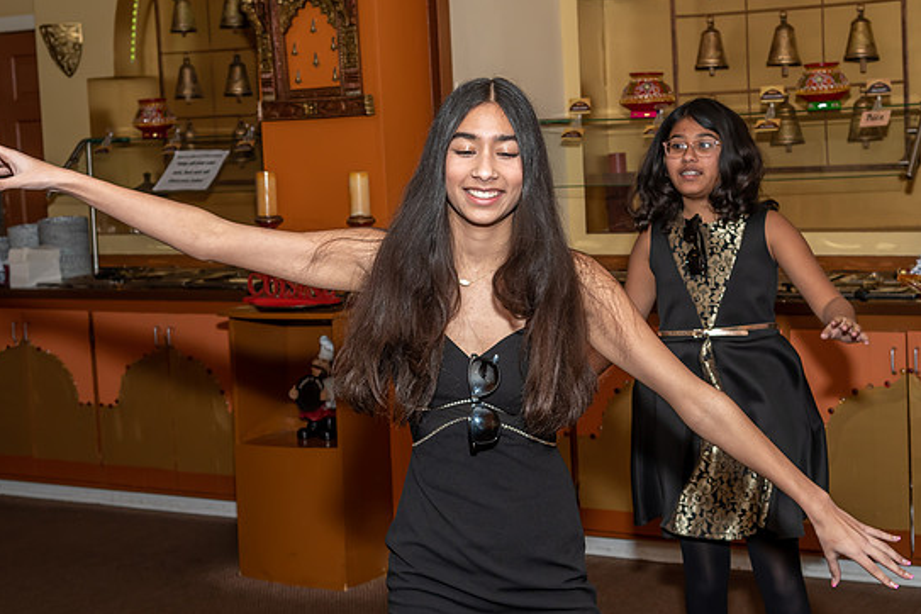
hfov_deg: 30.9
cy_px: 273
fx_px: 1663
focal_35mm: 65
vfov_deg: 20.9
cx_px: 511
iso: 400
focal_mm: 35
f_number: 5.6
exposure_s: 1/250
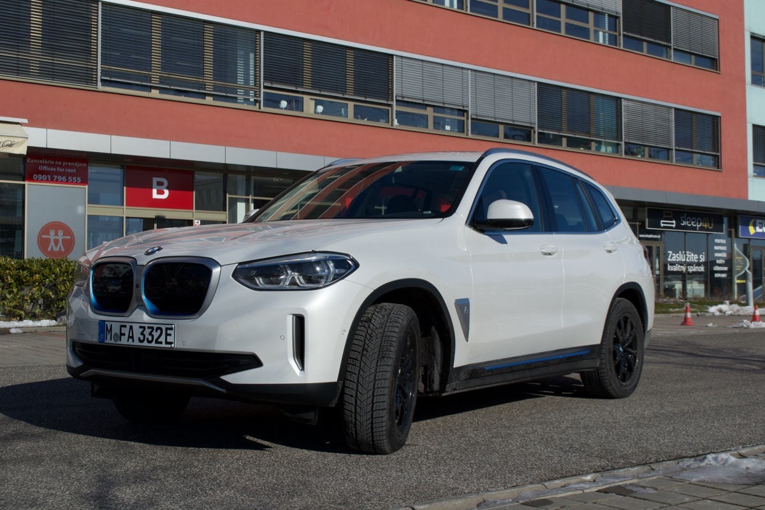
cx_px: 382
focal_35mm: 45
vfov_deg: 29.9
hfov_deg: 43.6
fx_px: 956
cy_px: 255
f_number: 9
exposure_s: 1/400
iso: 100
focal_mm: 30
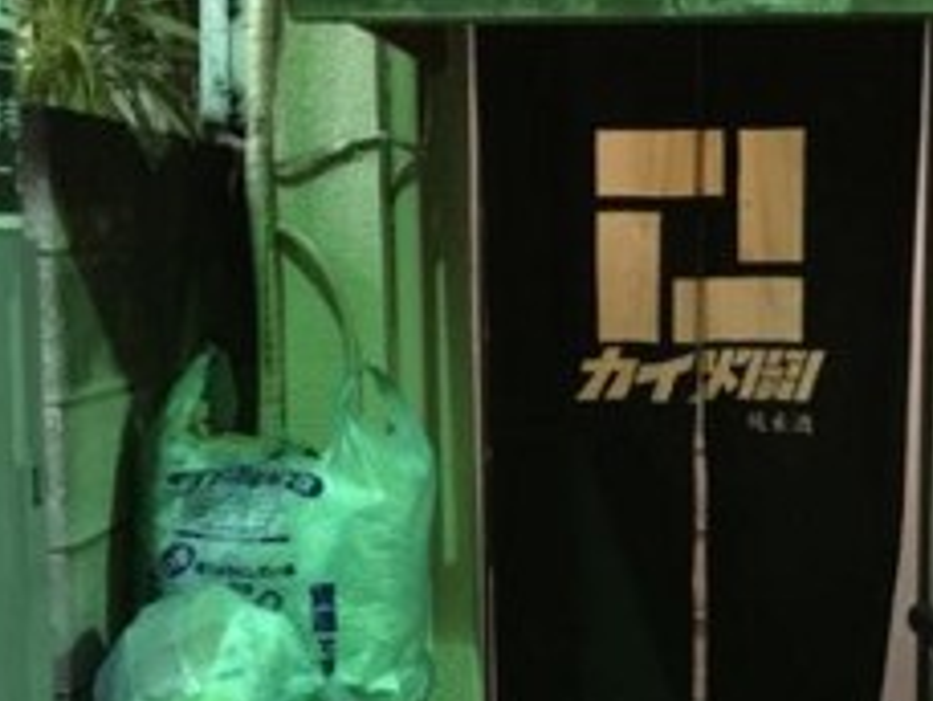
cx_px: 693
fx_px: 1537
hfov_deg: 33.1
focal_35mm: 57
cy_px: 440
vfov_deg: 25.6
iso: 200
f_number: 2.2
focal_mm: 4.15
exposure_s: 1/4
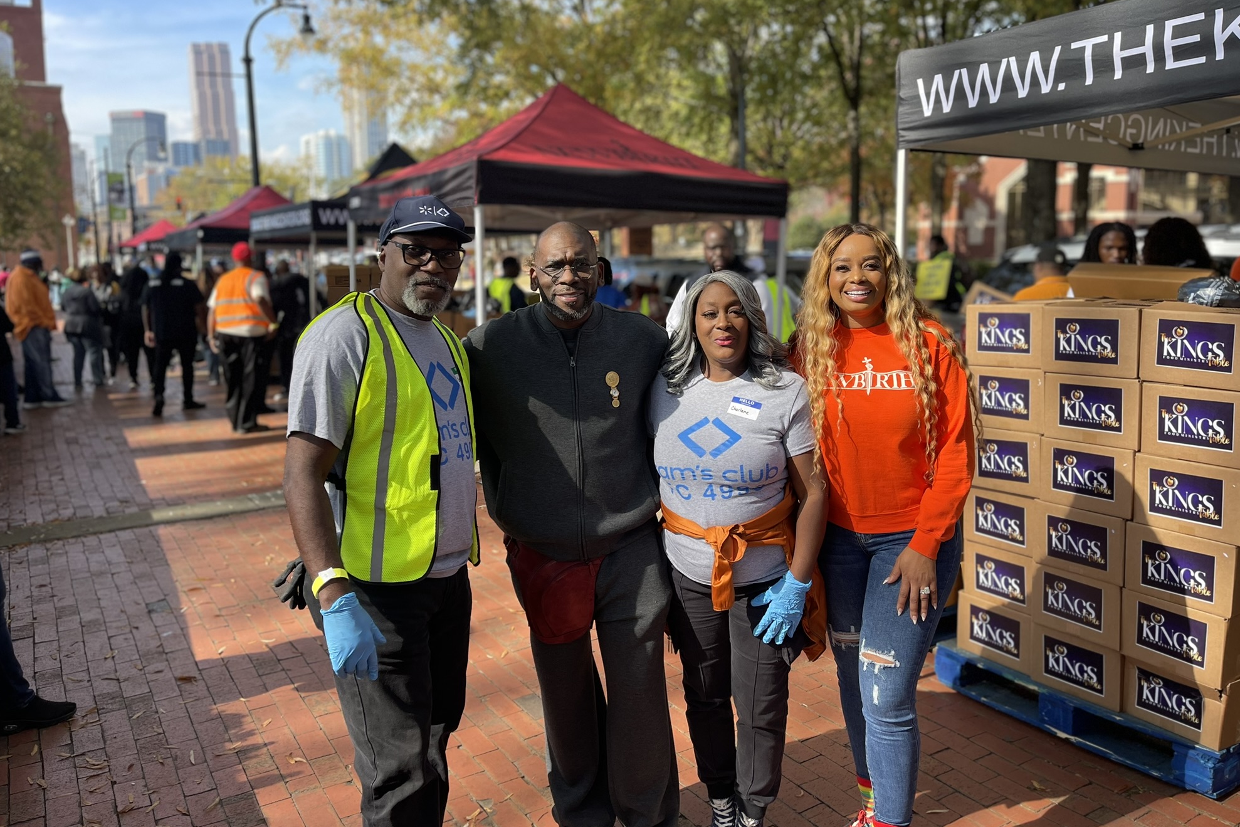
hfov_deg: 65.5
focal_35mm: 28
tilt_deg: -7.8
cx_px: 628
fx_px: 964
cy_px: 349
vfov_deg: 46.2
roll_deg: +0.6
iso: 50
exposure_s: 1/1020
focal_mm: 5.1
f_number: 1.6
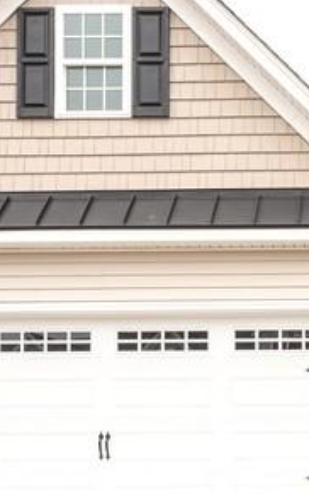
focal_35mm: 57
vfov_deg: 34.4
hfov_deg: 21.2
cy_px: 406
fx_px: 768
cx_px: 371
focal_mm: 15
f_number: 18
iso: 800
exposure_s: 1/60
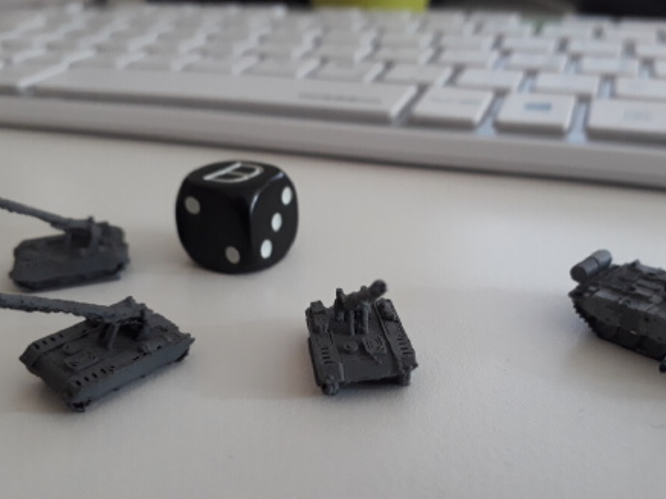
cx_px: 377
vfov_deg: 42.9
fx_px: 635
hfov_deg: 55.2
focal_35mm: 33
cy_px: 266
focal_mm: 3.6
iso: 160
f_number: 1.9
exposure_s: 1/25
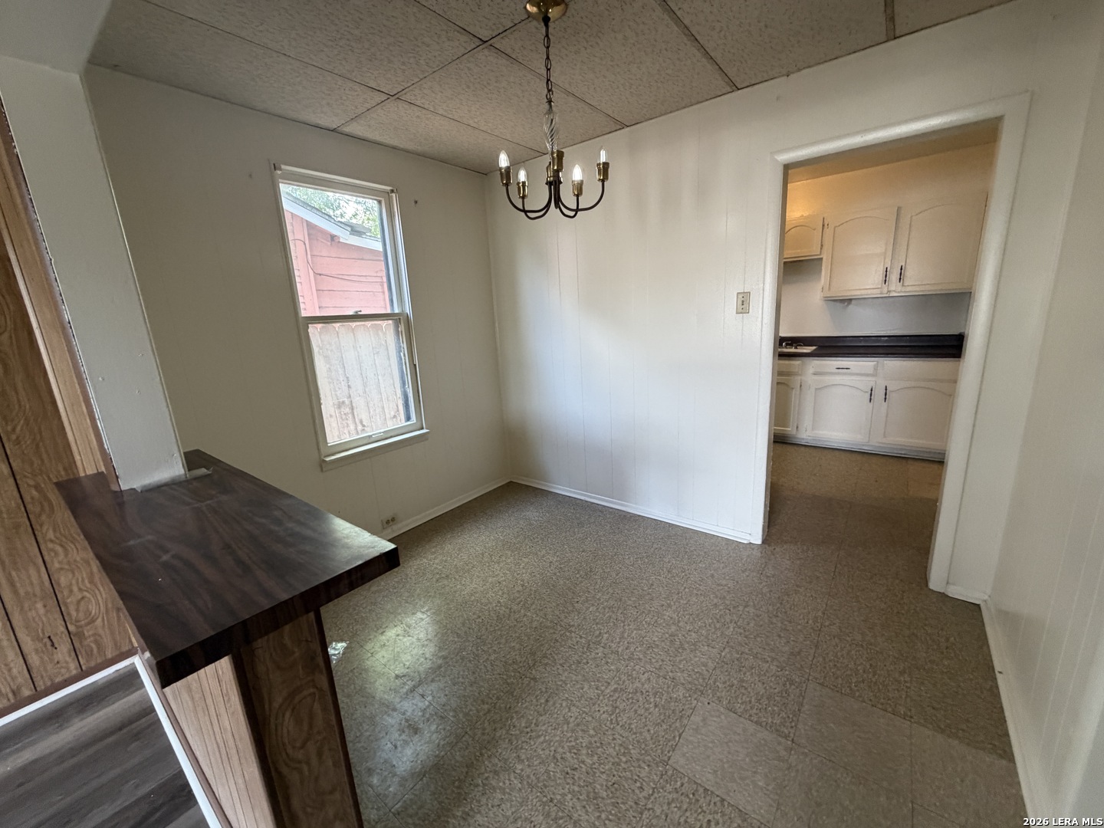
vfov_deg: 85.7
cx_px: 552
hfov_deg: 102.1
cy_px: 414
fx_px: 446
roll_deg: +4.0
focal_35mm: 14
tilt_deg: -12.3
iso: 320
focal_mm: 2.22
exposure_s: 1/79
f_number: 2.2
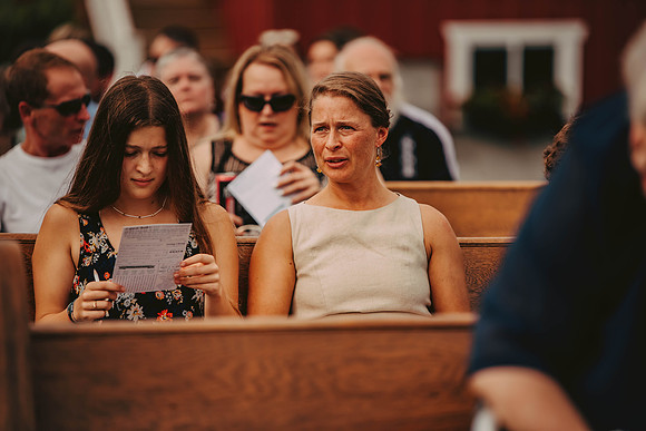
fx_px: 3590
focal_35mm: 200
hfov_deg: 10.3
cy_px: 216
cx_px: 323
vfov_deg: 6.9
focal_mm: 200
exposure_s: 1/3200
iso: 200
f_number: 2.8
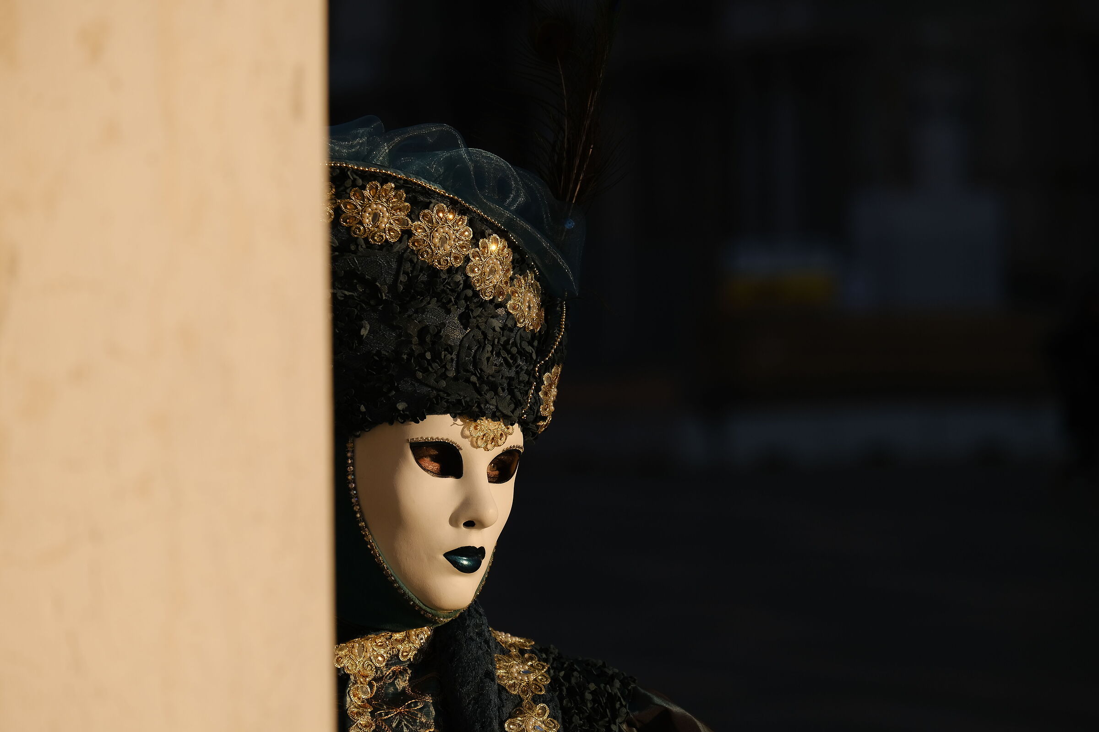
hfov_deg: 10.7
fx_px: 5861
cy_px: 366
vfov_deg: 7.2
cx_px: 550
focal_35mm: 192
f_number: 5
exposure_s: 1/1000
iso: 160
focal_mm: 128
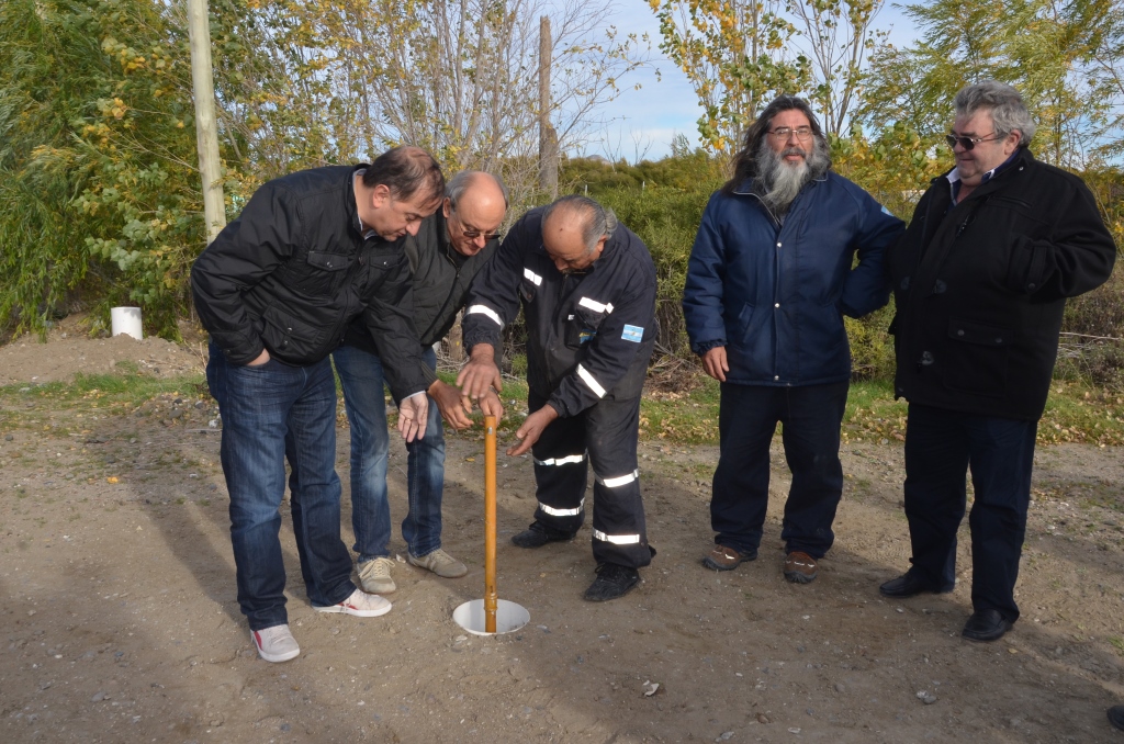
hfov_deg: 57.3
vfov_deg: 39.8
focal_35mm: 33
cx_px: 562
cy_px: 372
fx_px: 1028
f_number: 10
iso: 400
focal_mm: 22
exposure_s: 1/250
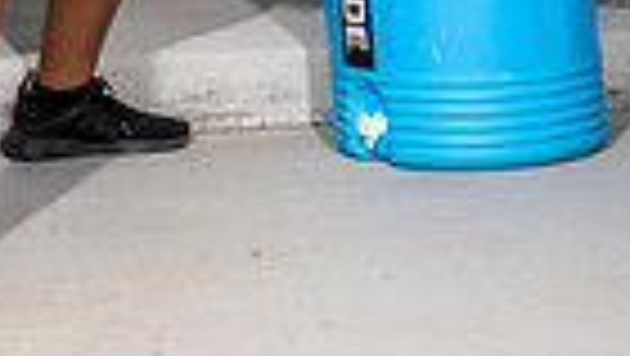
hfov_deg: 13.7
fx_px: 2591
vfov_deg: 7.2
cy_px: -617
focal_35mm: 155
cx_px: -9
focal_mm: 46
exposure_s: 1/320
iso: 200
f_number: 7.1
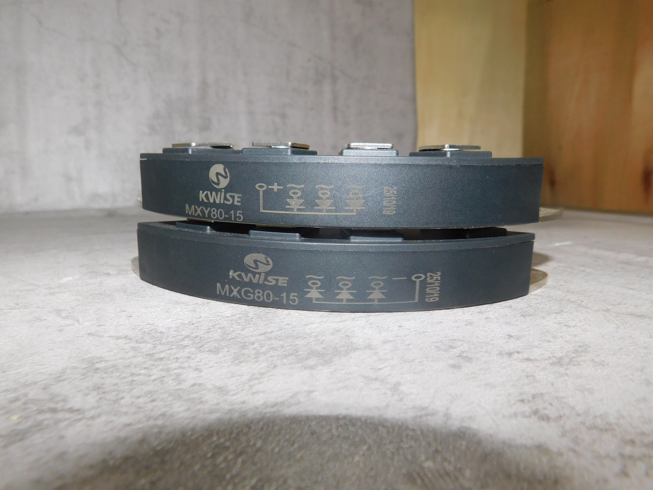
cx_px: 326
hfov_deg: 69.4
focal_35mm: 25
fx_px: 472
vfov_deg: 54.9
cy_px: 245
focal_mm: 4.5
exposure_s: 1/30
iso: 200
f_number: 3.1
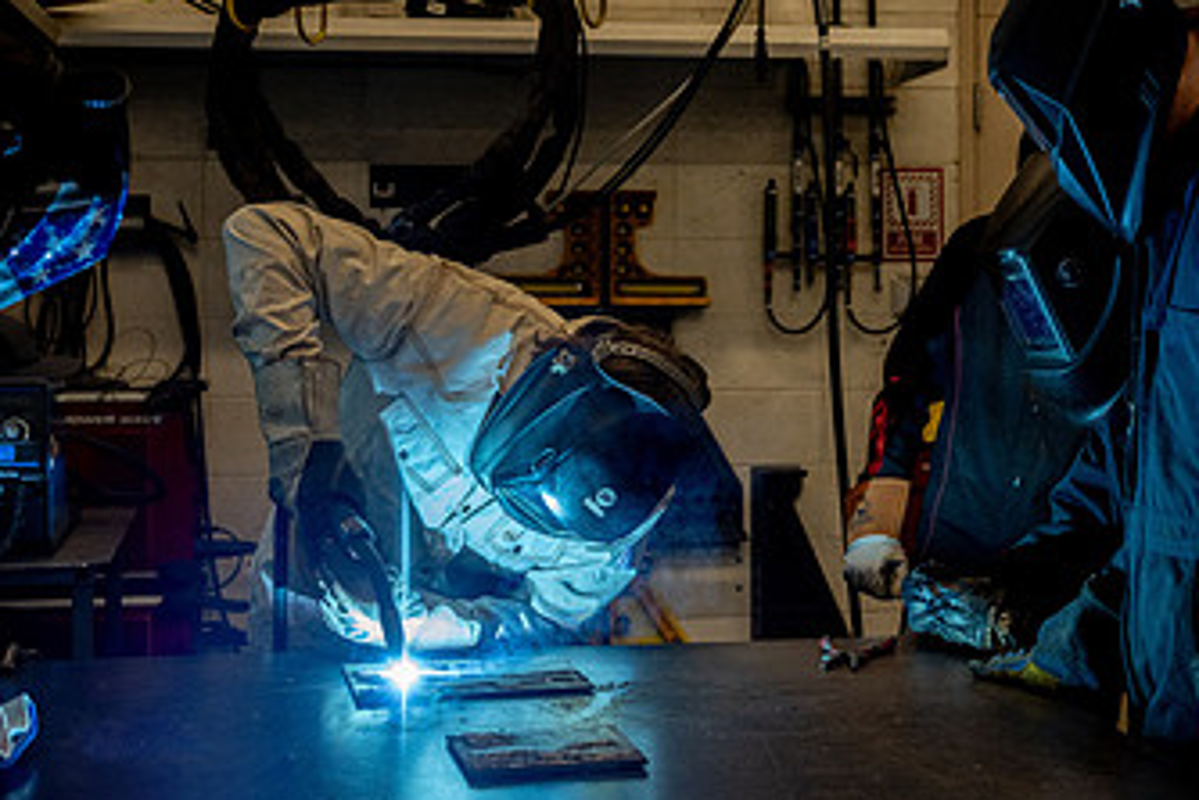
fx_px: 1833
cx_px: 664
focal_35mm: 55
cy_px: 339
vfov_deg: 24.6
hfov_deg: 36.2
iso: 640
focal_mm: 29.5
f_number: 2.8
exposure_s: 1/2500
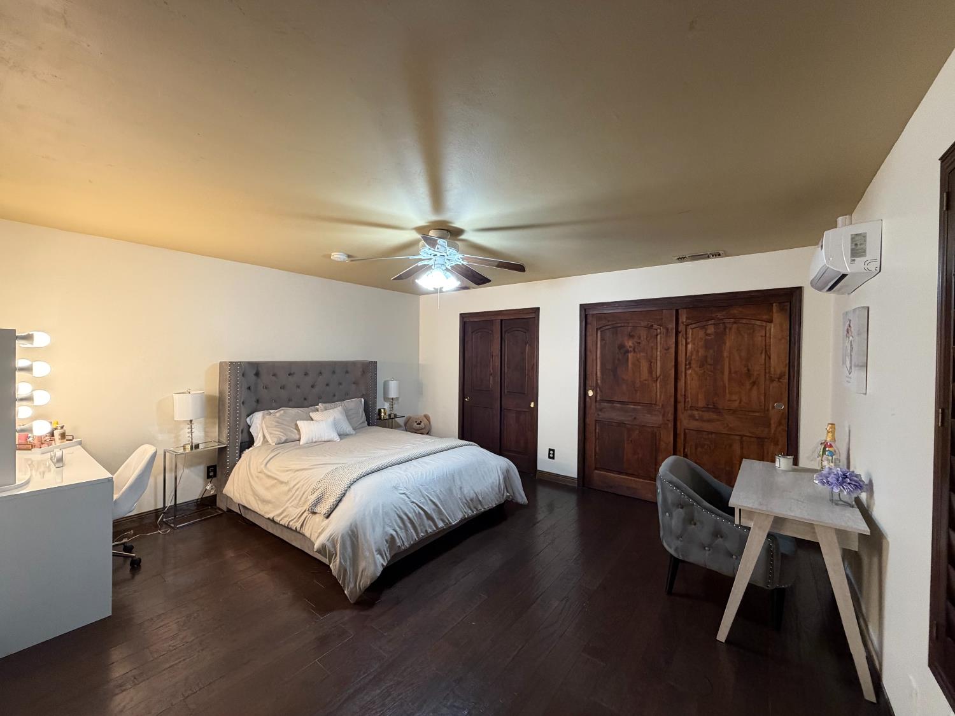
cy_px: 358
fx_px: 386
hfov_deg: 102.1
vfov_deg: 85.7
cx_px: 478
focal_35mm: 14
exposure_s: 1/60
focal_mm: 2.22
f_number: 2.2
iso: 320
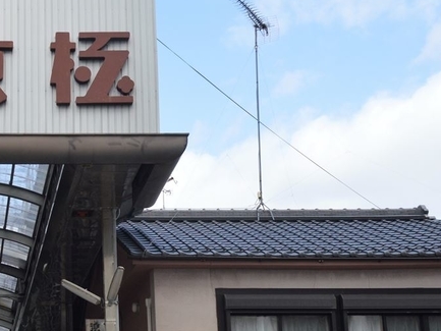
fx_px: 956
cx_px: -56
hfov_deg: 24.1
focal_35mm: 75
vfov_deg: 19.2
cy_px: 319
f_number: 9
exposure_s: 1/320
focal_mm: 22
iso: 400
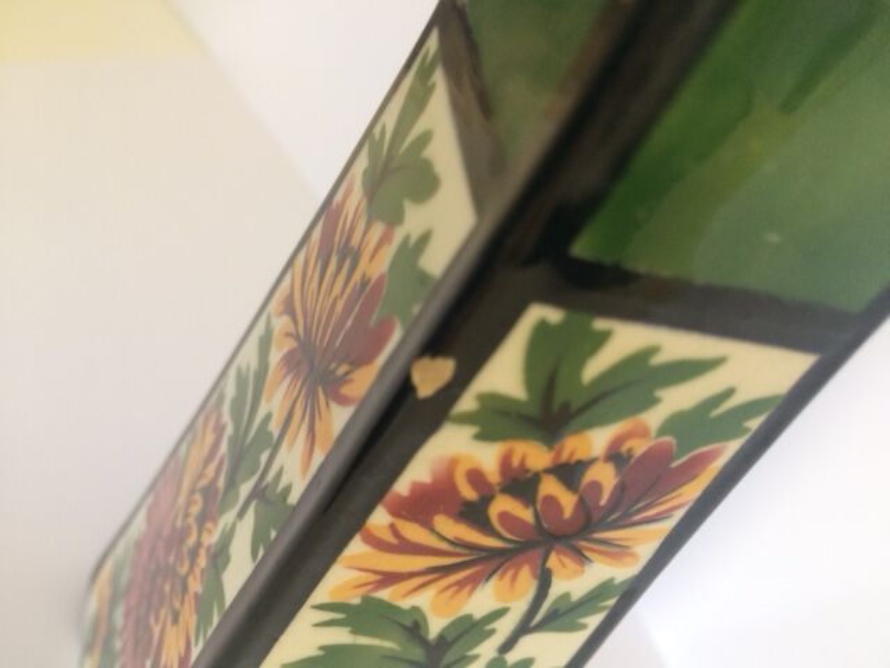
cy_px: 334
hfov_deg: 61.7
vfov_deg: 48.2
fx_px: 746
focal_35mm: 29
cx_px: 445
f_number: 2.2
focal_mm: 4.15
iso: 40
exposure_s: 1/33
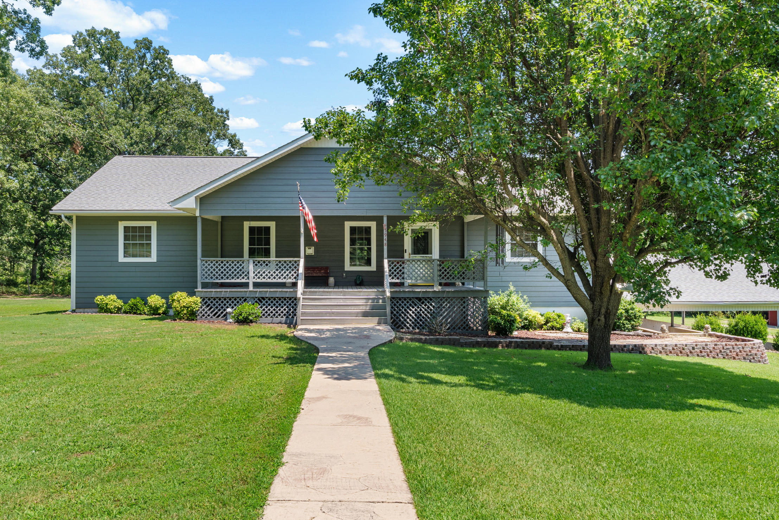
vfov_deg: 48.5
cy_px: 259
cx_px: 350
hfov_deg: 68.0
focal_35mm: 27
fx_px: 576
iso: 200
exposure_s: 1/50
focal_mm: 15.7
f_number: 9
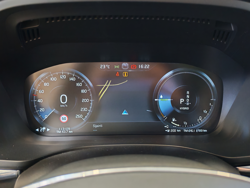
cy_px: 94
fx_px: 238
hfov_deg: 55.4
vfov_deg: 42.9
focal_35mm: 33
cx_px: 125
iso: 2212
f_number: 1.9
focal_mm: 6.12
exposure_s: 1/50
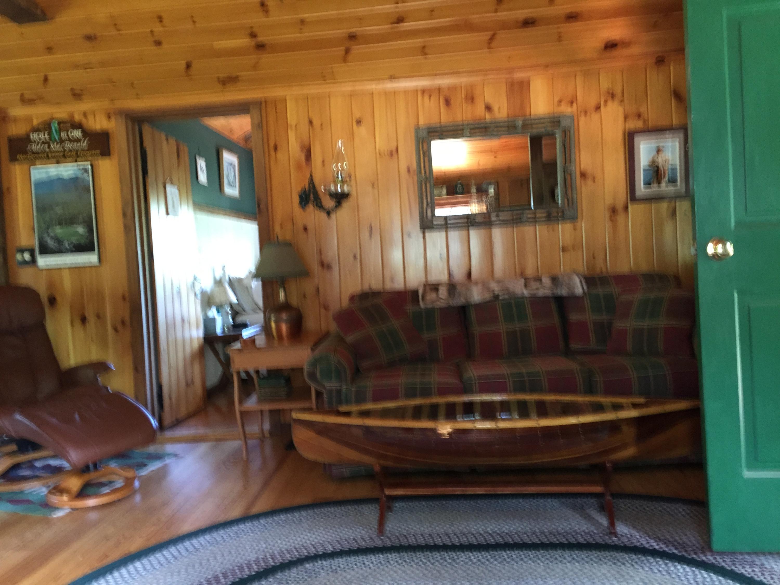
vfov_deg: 48.2
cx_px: 390
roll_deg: +3.2
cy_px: 292
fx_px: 653
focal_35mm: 29
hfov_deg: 61.7
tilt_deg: -4.7
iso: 250
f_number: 2.2
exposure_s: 1/15
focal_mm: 4.15
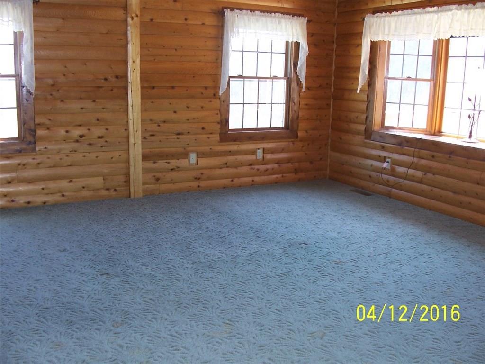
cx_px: 242
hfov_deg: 52.6
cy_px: 182
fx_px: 490
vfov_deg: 40.7
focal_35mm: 35
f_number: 2.8
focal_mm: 6
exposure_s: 1/60
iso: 140
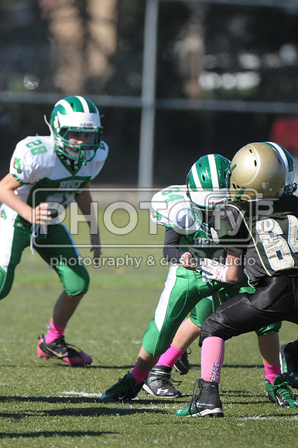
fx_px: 7098
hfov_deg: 2.4
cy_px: 224
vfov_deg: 3.6
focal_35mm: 570
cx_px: 149
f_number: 4
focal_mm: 380
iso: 1000
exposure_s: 1/6400
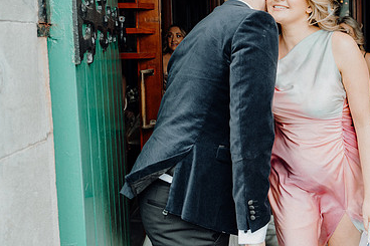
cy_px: 71
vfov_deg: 32.2
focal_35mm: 41
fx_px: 421
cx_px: 281
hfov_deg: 45.7
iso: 250
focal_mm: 26
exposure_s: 1/200
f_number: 3.5
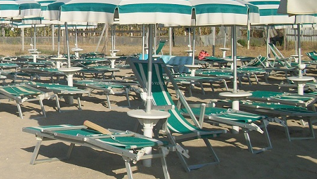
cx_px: -4
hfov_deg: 26.6
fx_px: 630
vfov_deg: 16.1
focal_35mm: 75
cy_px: 82
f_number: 8.8
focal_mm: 5.7
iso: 80
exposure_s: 1/250
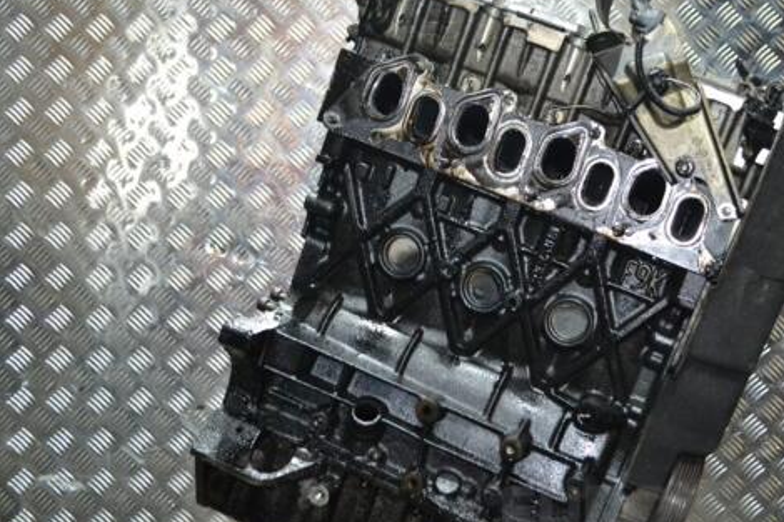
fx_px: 1001
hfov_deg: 42.6
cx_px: 470
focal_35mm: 46
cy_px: 289
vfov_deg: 29.2
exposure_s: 1/60
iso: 2200
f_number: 4
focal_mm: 24
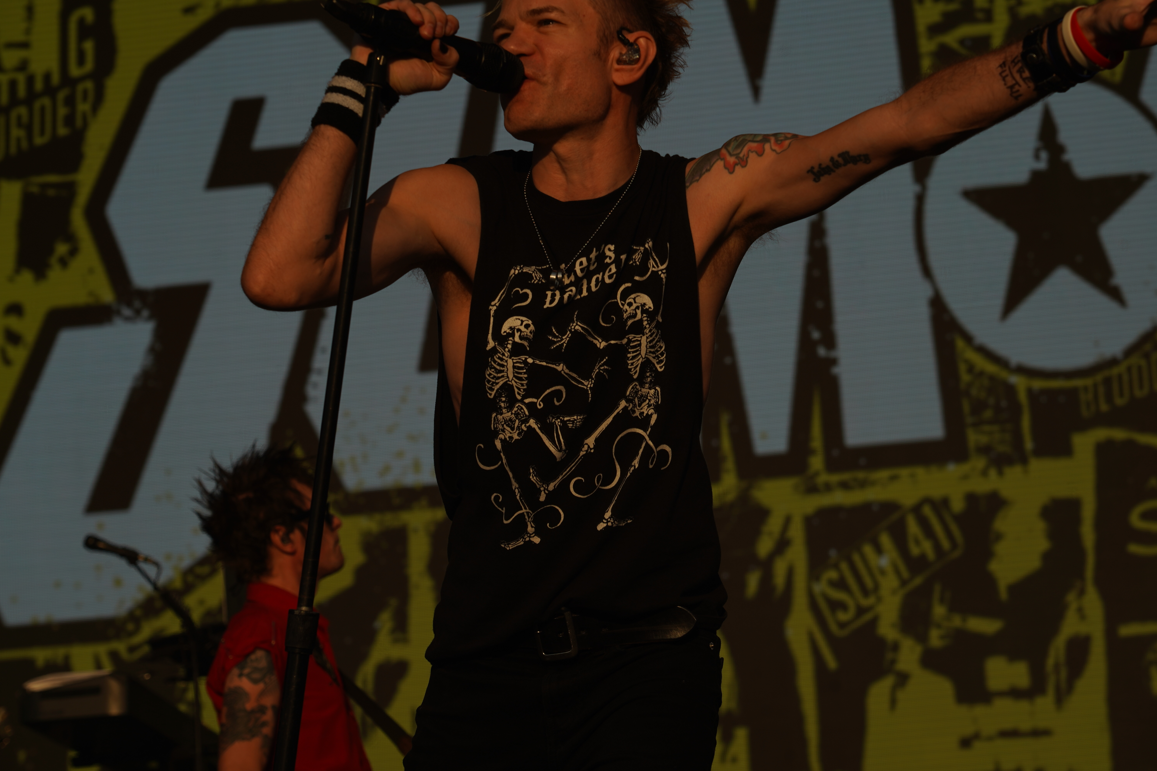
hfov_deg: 19.5
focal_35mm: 105
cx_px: 578
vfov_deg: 13.0
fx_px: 3374
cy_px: 386
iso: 100
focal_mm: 105
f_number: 8
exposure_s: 1/640
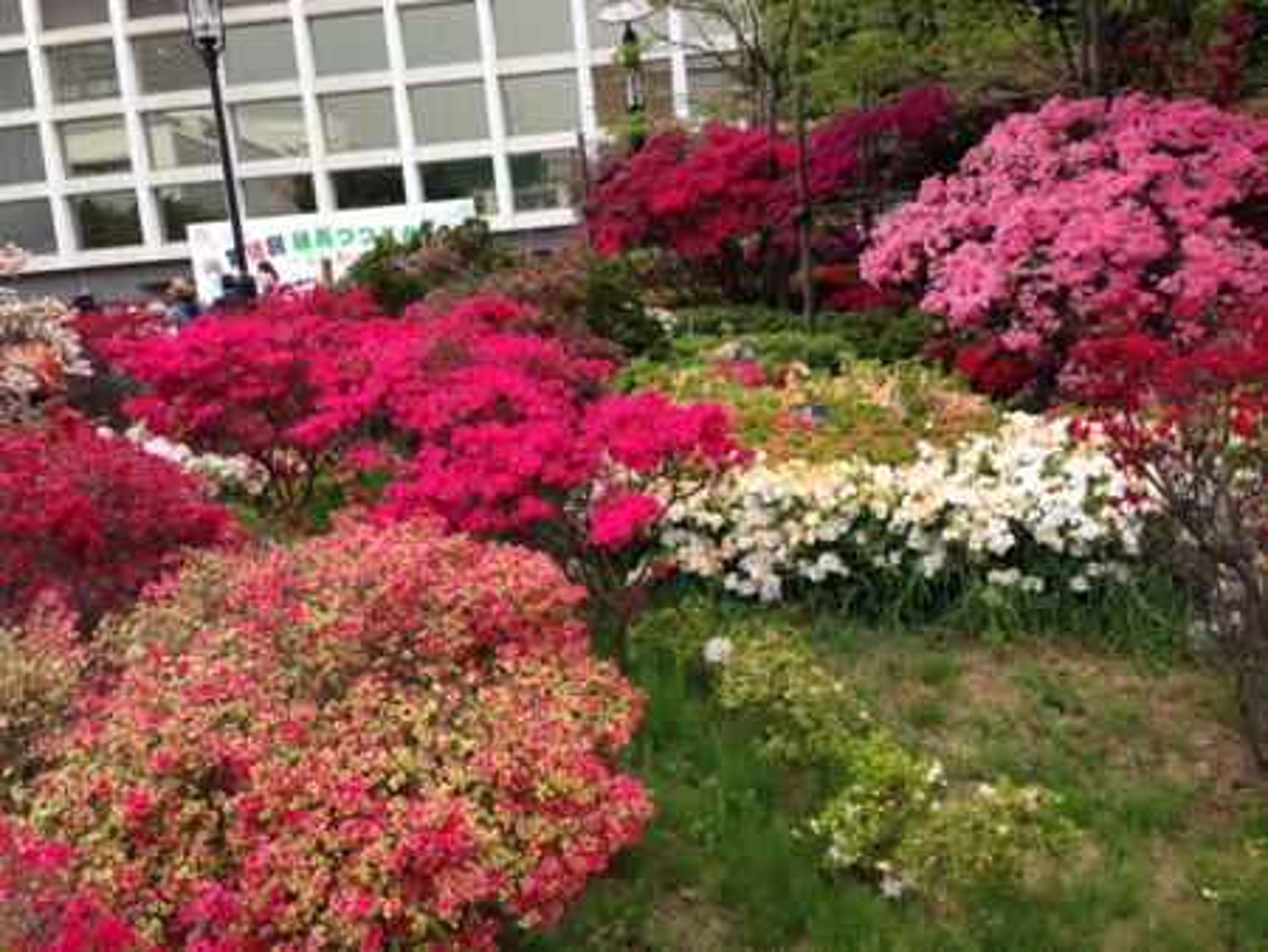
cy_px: 476
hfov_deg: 55.3
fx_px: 1209
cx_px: 634
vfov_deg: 43.0
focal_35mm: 33
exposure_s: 1/315
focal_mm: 4.12
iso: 50
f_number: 2.4
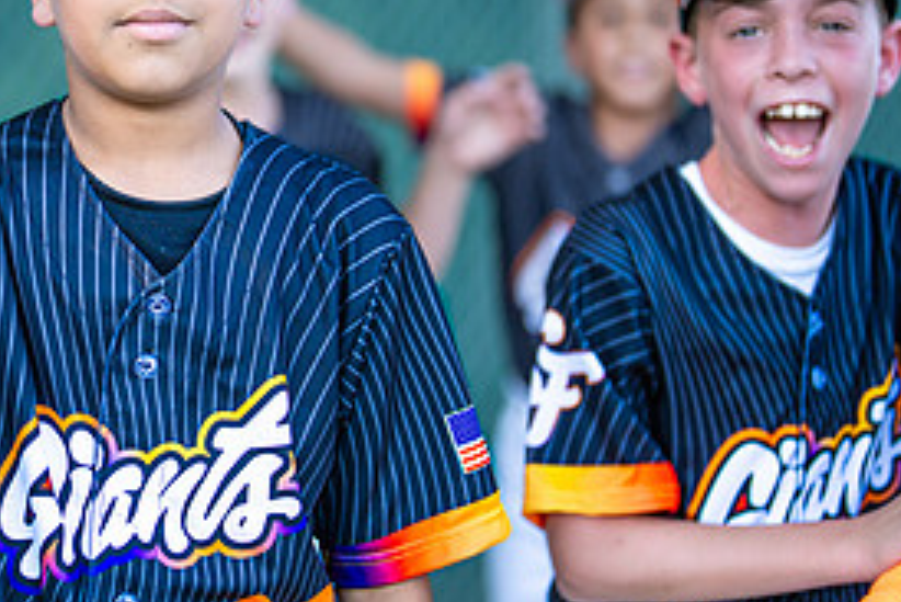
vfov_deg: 12.8
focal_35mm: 107
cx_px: 135
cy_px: 176
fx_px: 2679
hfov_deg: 18.8
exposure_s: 1/1000
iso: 125
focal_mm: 50
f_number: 1.2
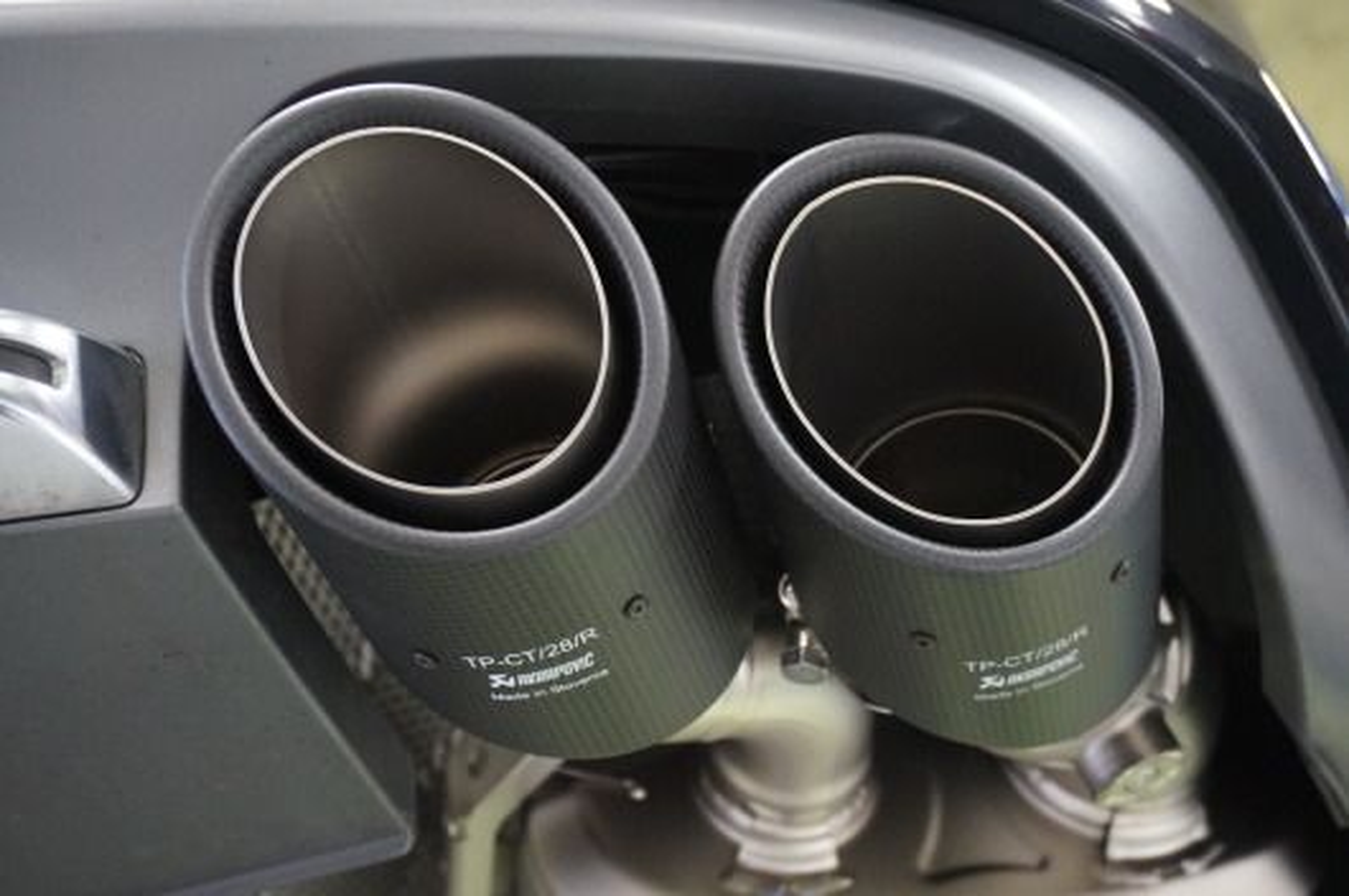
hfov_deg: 42.4
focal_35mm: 46
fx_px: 1740
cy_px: 448
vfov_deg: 28.9
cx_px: 674
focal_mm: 31
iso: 3200
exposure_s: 1/30
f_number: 5
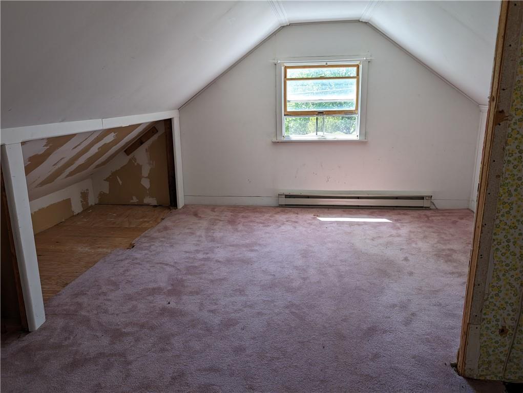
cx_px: 262
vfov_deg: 56.9
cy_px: 196
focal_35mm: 24
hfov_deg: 71.5
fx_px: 363
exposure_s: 1/87.6
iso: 29
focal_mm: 6.9
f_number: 1.68
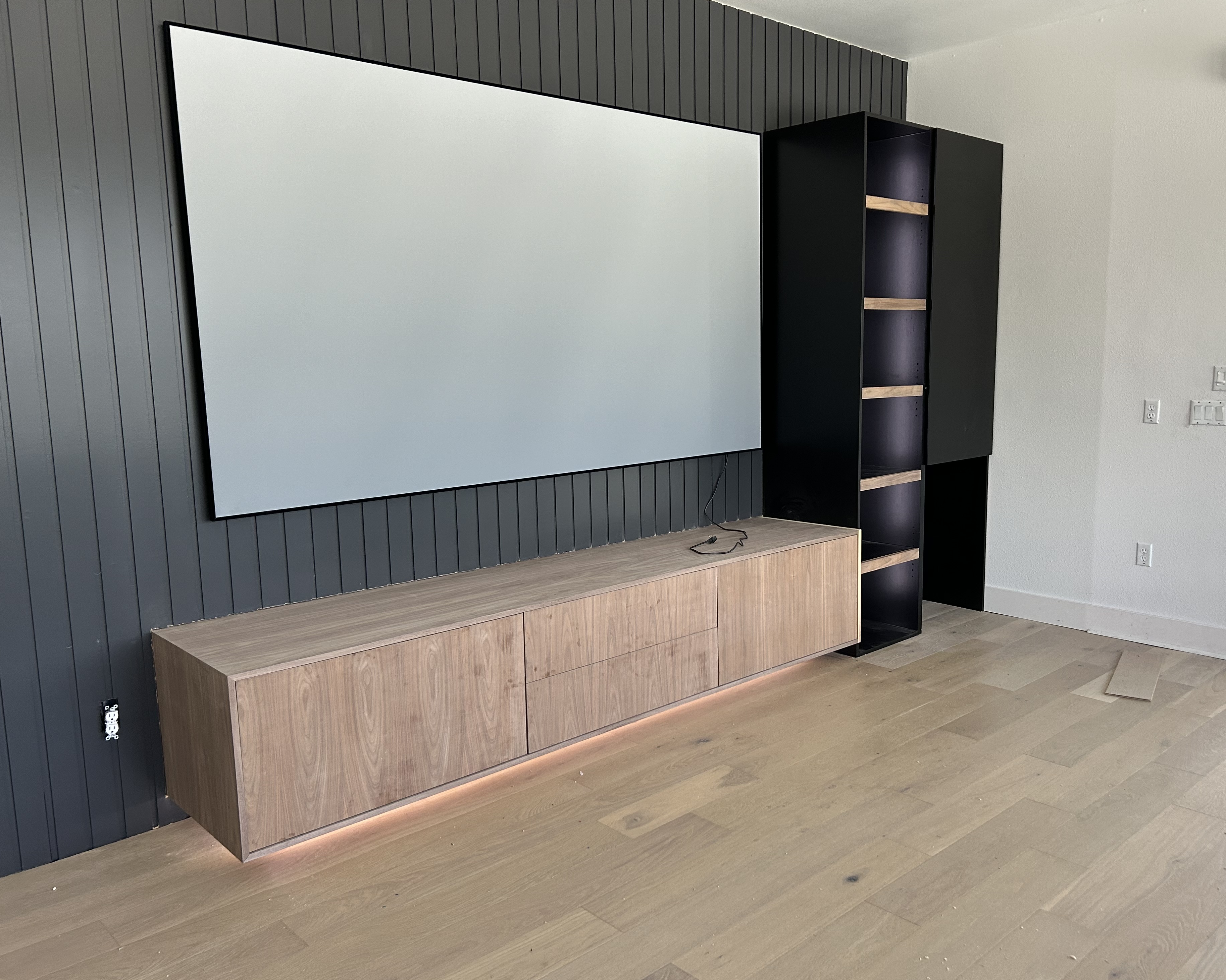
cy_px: 499
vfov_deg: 51.5
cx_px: 670
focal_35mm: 28
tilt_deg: -8.3
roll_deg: +1.2
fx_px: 1016
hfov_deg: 62.1
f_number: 1.5
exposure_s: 1/79
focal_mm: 5.7
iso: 125
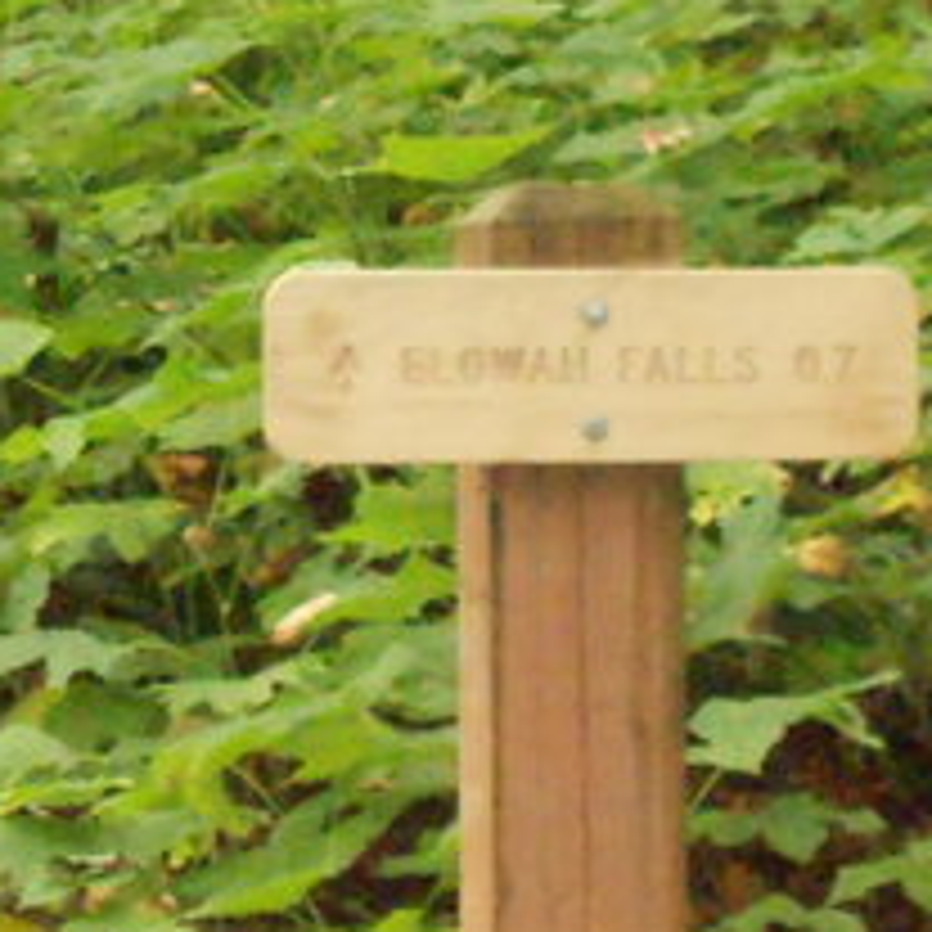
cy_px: 545
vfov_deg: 7.7
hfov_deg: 7.7
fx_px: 6884
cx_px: 464
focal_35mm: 226
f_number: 5.3
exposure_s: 1/60
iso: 1600
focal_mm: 11.6
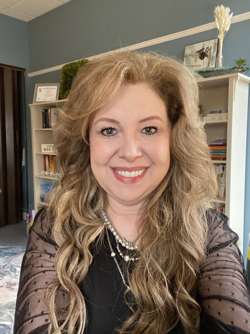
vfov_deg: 60.0
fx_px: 289
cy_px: 167
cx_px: 125
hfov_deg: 46.8
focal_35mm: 30
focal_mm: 2.71
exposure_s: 1/40
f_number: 2.2
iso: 320
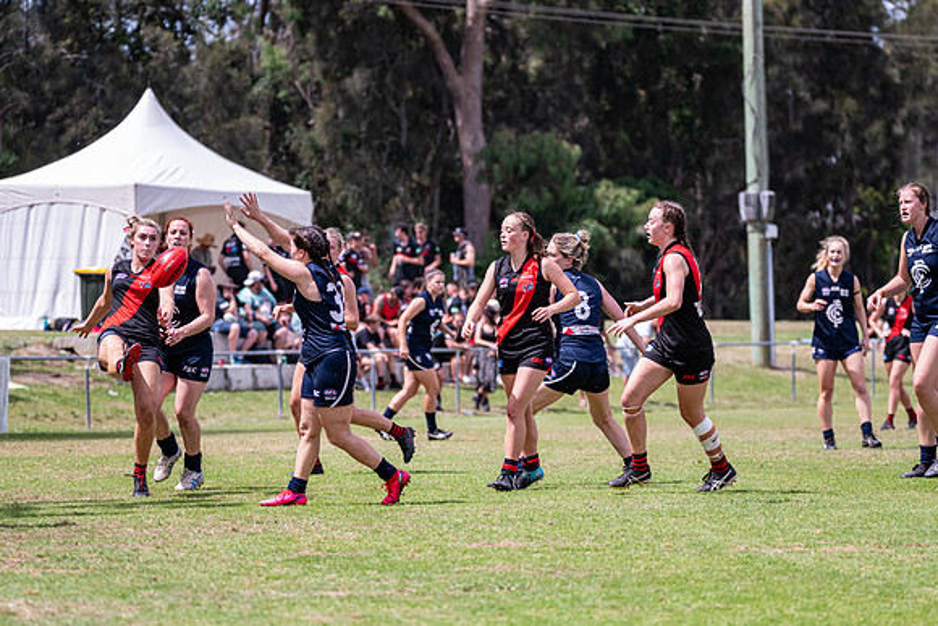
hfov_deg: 9.3
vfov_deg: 6.2
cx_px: 443
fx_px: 5774
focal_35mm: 222
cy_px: 296
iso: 800
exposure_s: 1/2500
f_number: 6.3
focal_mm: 210
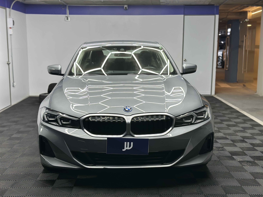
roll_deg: -0.2
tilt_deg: -8.7
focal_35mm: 48
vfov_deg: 30.3
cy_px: 98
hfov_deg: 39.7
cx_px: 132
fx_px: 365
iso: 100
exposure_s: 1/100
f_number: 1.78
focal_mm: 6.86
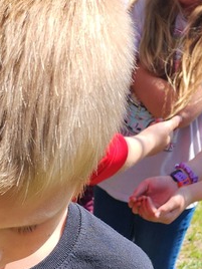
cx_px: -84
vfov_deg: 18.2
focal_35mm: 88
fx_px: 685
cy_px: 465
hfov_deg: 15.7
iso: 20
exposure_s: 1/697
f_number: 1.8
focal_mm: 5.4
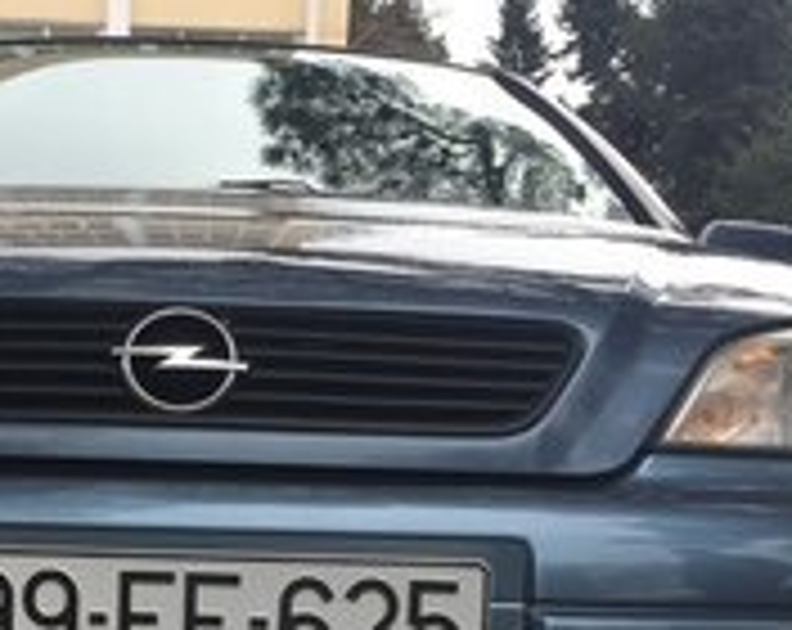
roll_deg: -0.5
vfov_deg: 18.1
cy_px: 774
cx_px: 176
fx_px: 1871
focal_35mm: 80
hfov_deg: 23.6
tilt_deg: -10.0
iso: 32
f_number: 2.2
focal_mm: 4.15
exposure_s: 1/113
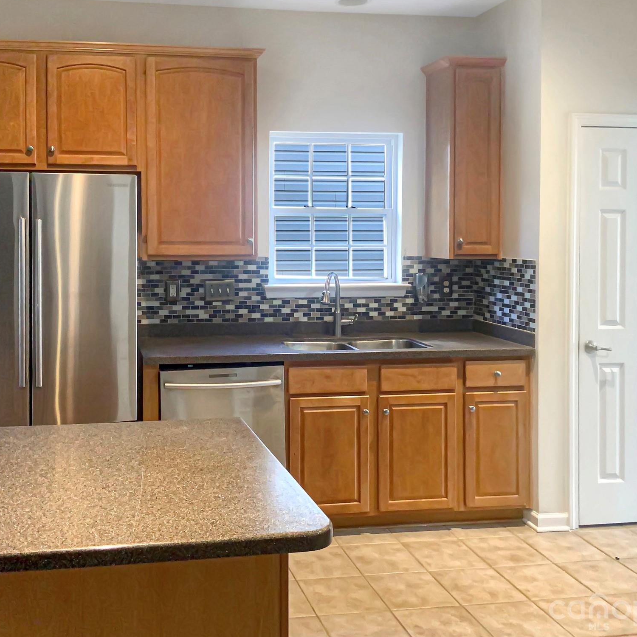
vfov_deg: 47.2
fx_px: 729
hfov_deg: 47.1
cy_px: 321
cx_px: 354
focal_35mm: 35
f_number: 1.8
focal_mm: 3
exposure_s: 1/60
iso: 100
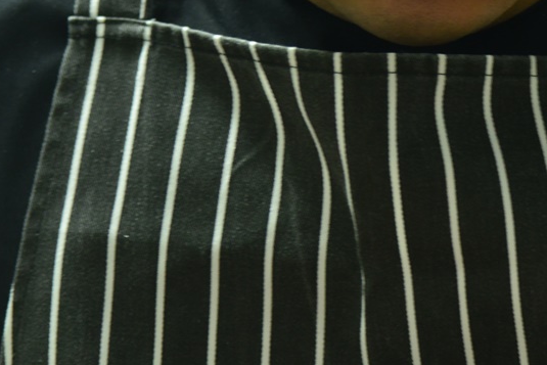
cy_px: 119
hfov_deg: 5.7
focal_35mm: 359
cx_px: 514
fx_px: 5456
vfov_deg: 3.8
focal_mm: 120
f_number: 4
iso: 800
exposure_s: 1/30
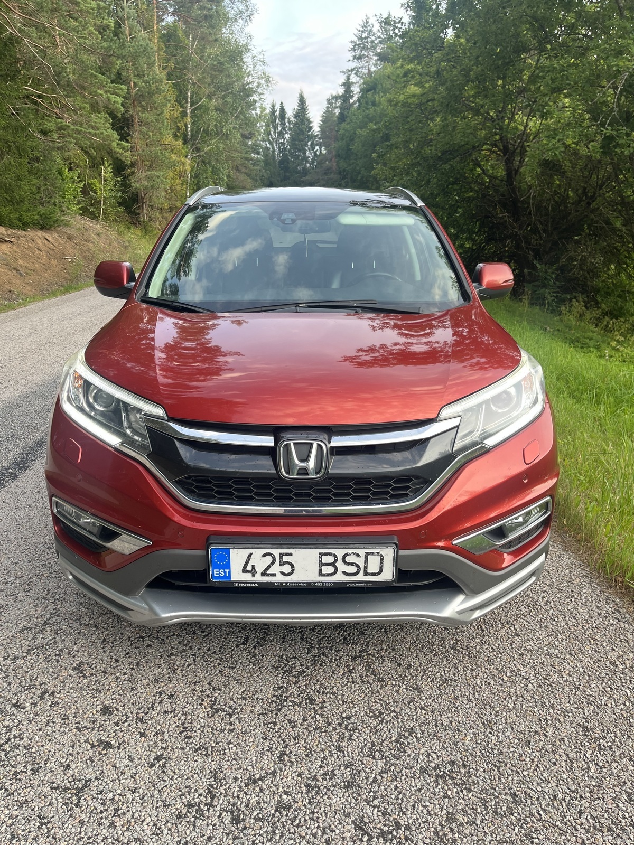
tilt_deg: -17.0
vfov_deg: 67.3
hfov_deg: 53.1
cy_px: 422
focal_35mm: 26
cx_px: 317
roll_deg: +2.3
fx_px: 635
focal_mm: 5.1
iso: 64
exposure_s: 1/121
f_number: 1.6
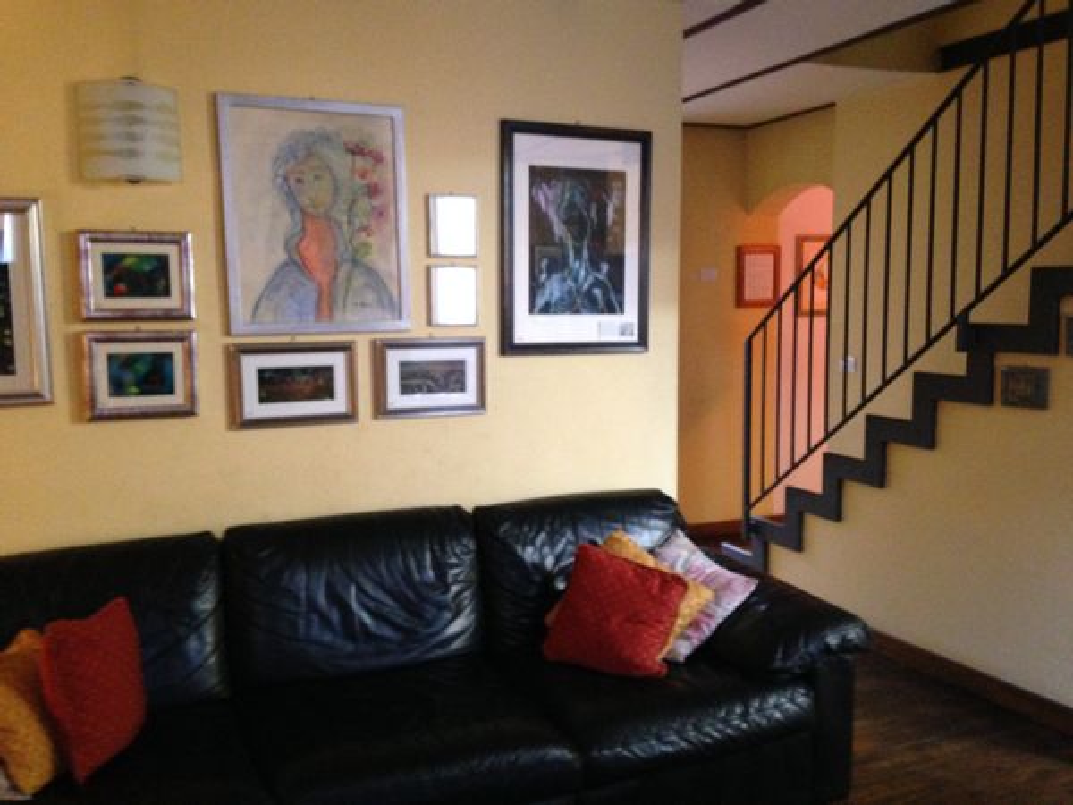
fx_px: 1023
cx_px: 536
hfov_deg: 55.4
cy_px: 402
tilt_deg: -7.0
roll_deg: +1.7
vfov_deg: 42.9
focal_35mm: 33
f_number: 2.4
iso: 500
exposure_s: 1/17
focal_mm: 4.12
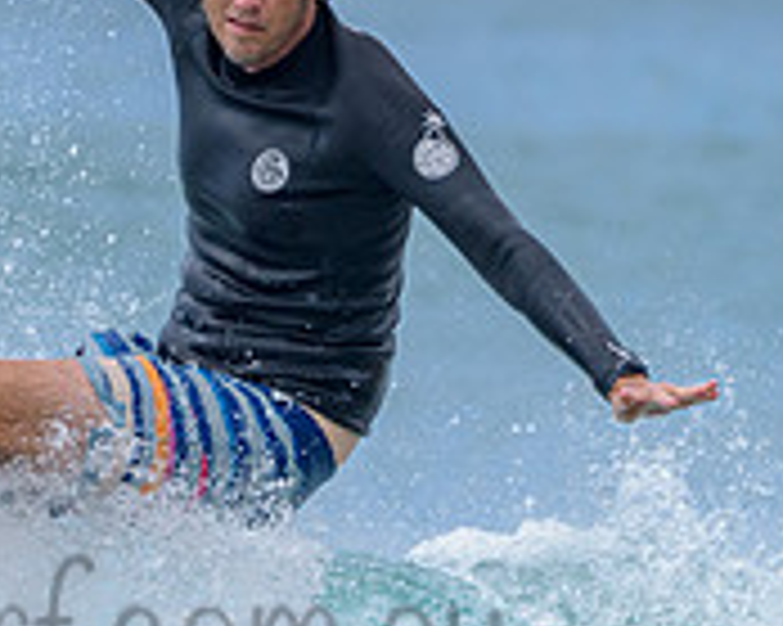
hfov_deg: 1.5
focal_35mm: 1266
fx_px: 29322
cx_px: -219
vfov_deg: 1.2
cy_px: 785
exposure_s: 1/2000
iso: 560
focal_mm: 330
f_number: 5.6
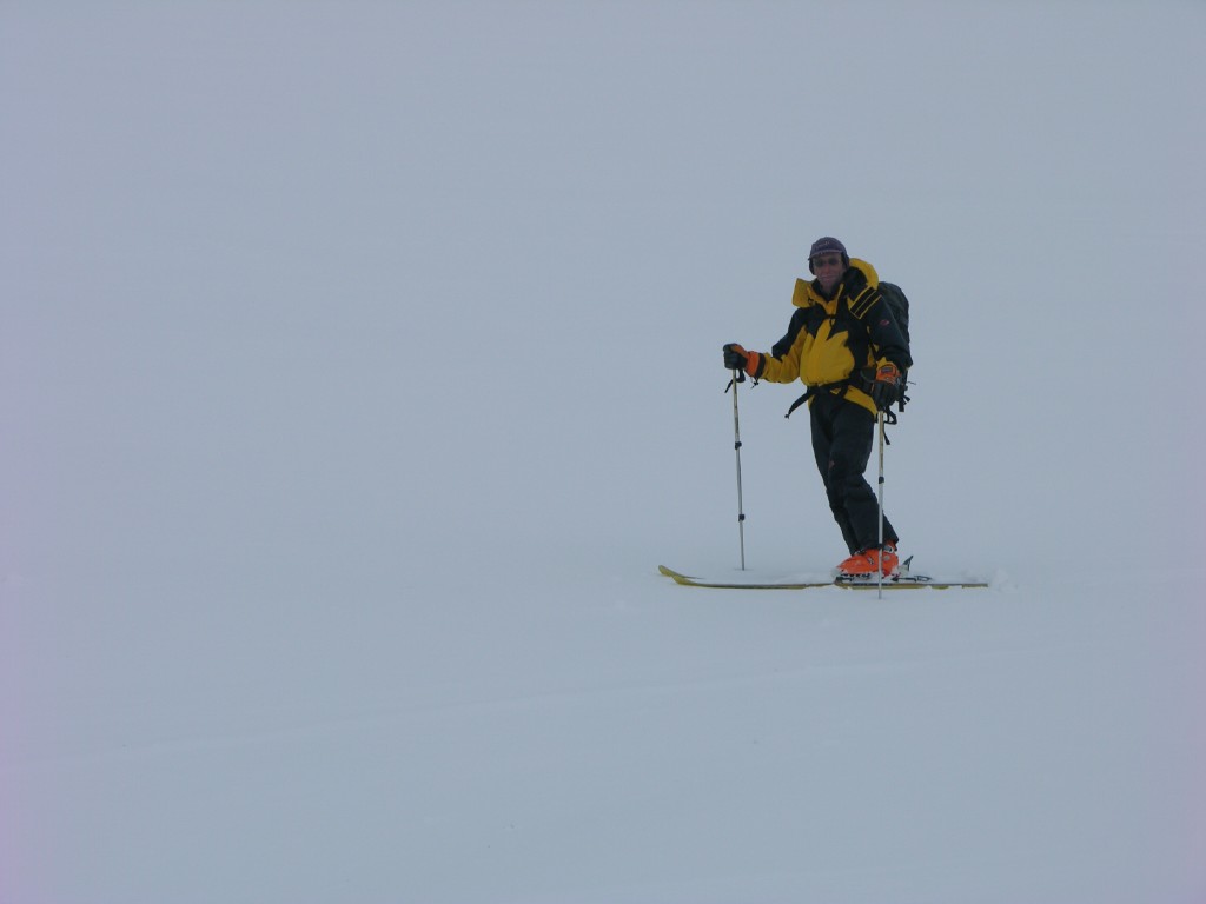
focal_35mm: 150
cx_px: 603
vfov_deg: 9.9
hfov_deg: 13.2
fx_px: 5226
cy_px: 452
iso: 50
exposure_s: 1/404
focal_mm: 37.7
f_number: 6.9
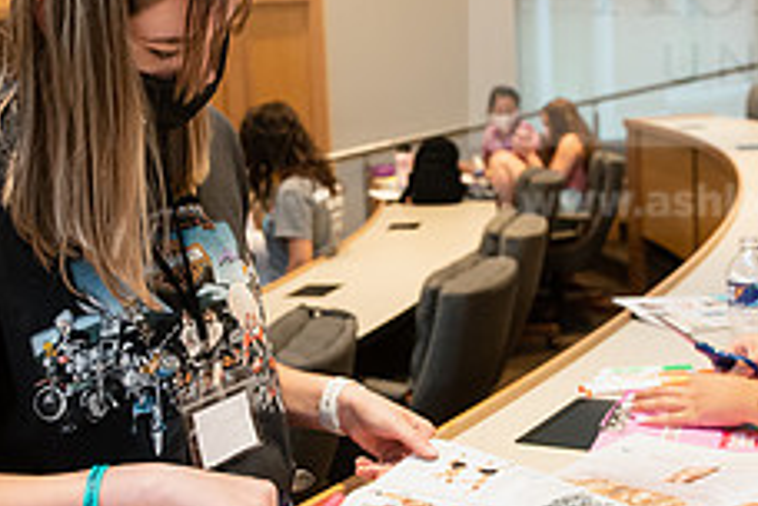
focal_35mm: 66
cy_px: 271
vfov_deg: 20.6
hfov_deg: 30.5
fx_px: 1390
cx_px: 369
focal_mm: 26
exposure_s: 1/125
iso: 1250
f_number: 3.5
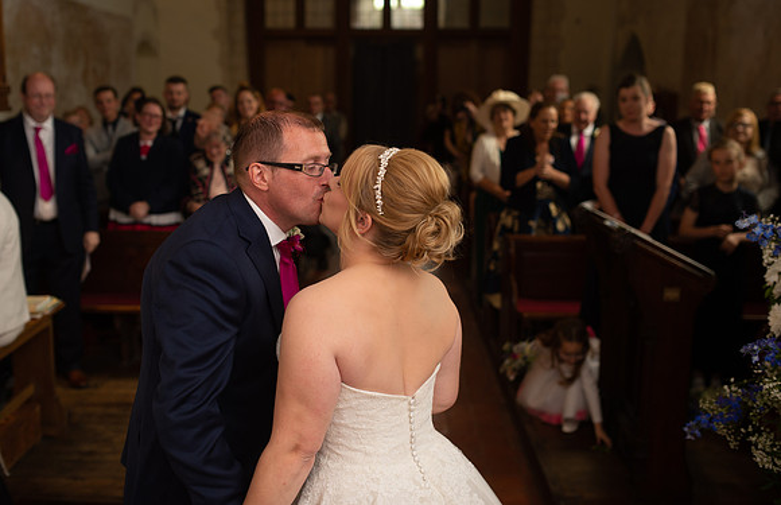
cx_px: 348
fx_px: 842
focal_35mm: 39
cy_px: 217
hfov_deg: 49.7
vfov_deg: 33.3
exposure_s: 1/80
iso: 500
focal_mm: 35
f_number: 2.5
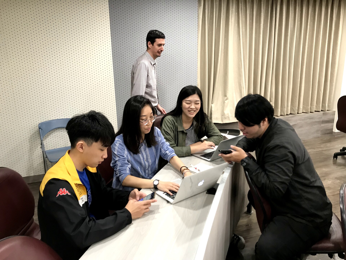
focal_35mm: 28
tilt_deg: -16.1
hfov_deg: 63.4
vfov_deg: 49.7
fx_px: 280
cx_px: 173
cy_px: 130
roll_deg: +0.6
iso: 40
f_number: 1.8
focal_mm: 3.99
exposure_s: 1/30
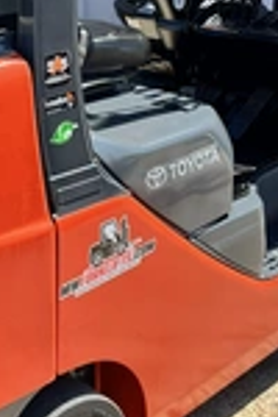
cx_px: 72
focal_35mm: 72
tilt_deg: -10.7
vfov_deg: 27.3
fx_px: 834
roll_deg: +1.3
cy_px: 58
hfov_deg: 18.8
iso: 50
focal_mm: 5.1
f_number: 1.6
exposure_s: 1/891
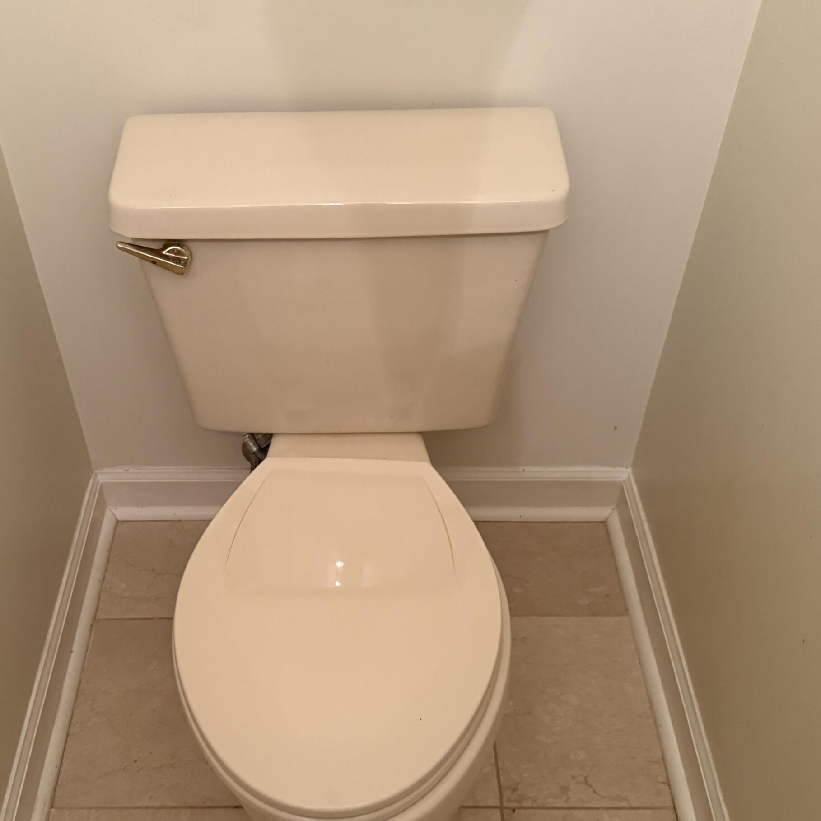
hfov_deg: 47.0
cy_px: 495
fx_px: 939
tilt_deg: -46.7
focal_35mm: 35
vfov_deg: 46.9
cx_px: 331
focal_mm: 6.76
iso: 640
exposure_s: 1/60
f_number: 1.78
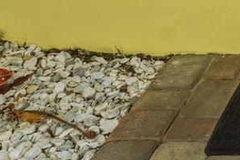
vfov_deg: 10.7
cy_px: -265
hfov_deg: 16.7
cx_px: 429
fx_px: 680
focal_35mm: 102
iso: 100
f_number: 8
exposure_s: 1/640
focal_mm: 15
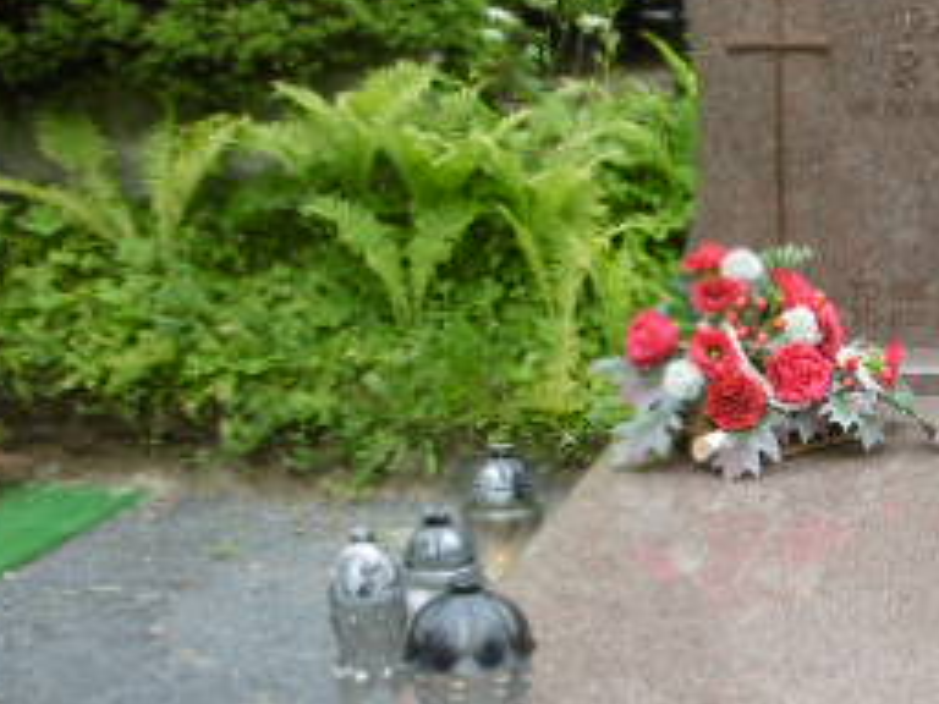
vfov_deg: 24.3
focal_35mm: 60
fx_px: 1628
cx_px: 884
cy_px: 444
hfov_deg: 30.4
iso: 100
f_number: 3.1
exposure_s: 1/160
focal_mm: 4.3
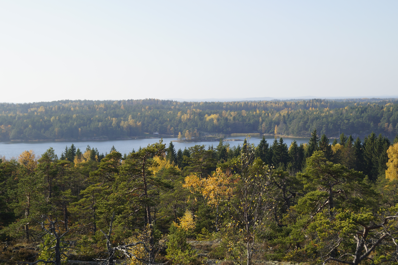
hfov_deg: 24.6
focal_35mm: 82
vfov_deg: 16.5
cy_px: 132
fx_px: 912
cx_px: 199
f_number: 9
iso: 100
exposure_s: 1/160
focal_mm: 55
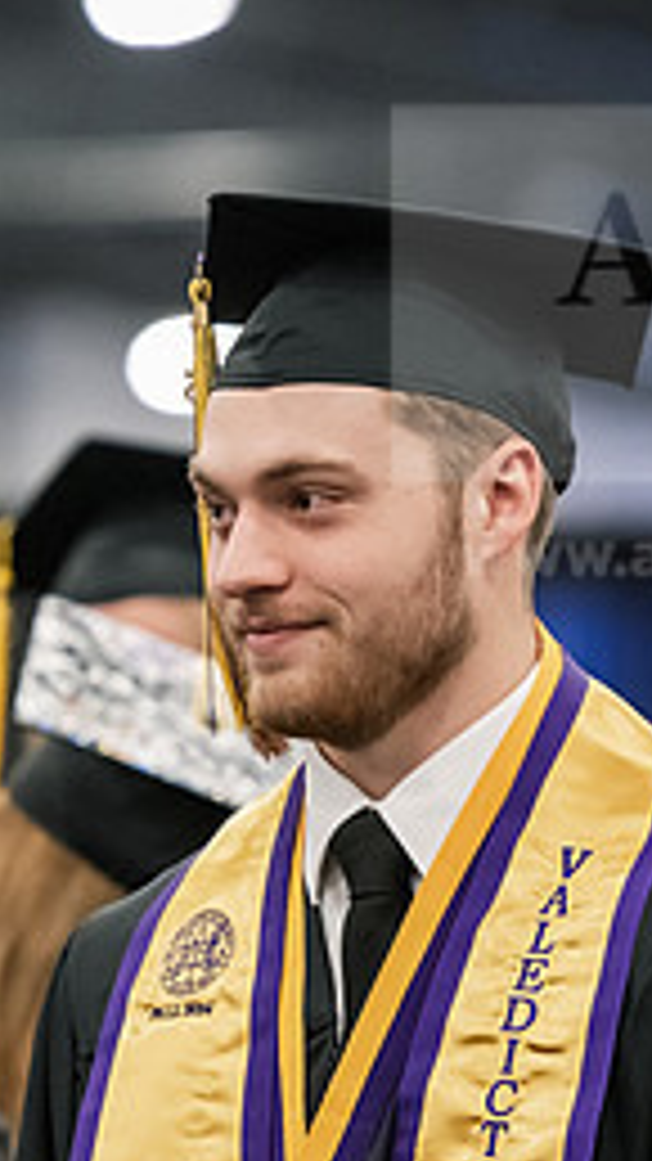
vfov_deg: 5.1
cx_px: 256
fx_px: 13040
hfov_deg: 2.9
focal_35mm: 424
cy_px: 650
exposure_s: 1/200
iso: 4000
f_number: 3.5
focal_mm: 180
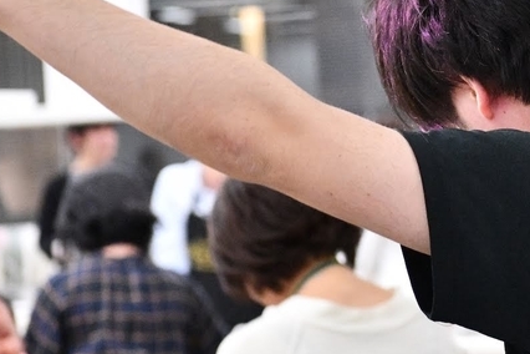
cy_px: 67
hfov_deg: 10.3
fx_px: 2900
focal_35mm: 197
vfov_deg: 7.0
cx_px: 579
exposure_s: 1/320
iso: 8000
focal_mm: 70
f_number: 4.5
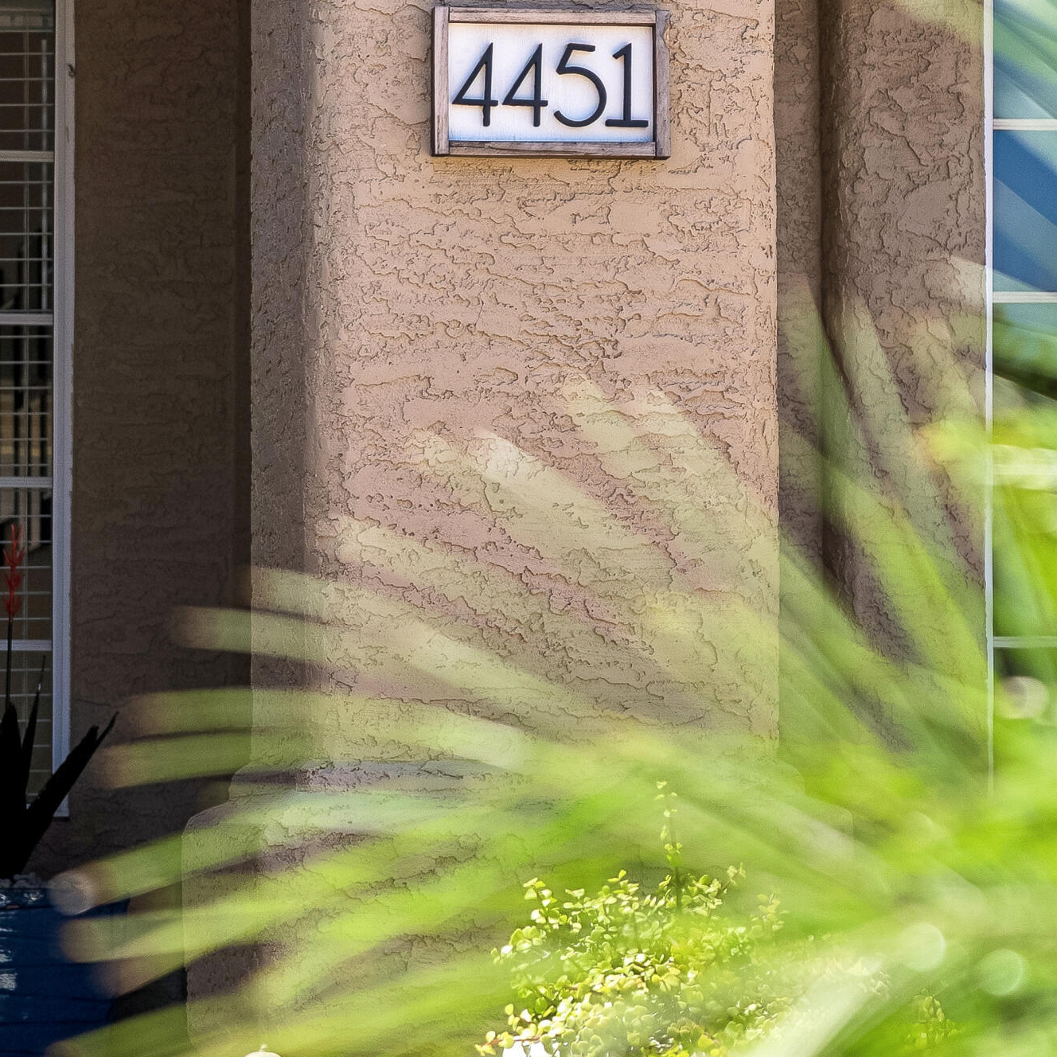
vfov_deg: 8.7
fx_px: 6944
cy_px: 357
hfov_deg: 8.7
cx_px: 527
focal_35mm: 201
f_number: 4
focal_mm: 105
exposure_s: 1/1600
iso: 400
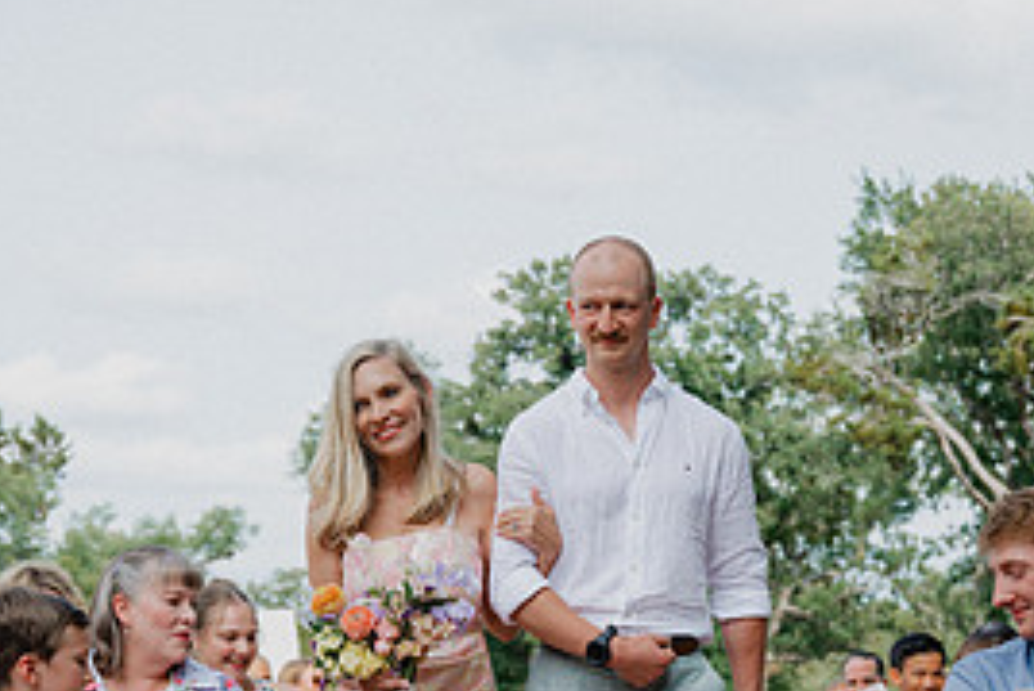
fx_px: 2615
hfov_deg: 22.3
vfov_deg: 14.8
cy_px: 716
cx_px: 625
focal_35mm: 91
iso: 64
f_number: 3.5
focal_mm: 42
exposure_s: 1/500
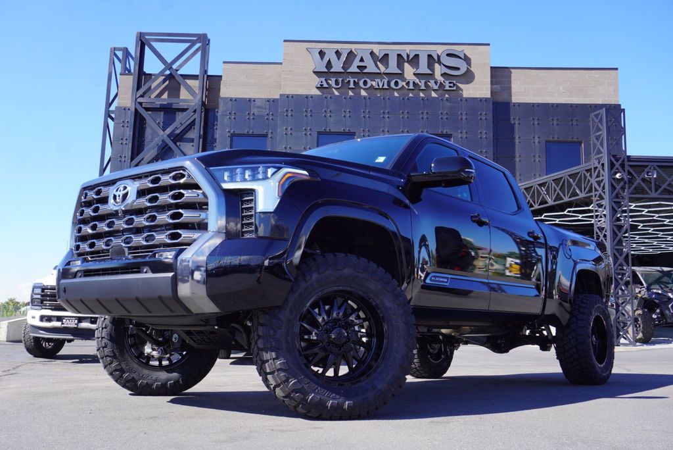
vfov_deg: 36.9
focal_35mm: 36
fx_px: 673
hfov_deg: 53.1
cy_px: 225
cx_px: 336
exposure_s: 1/100
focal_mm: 24
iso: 100
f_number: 8
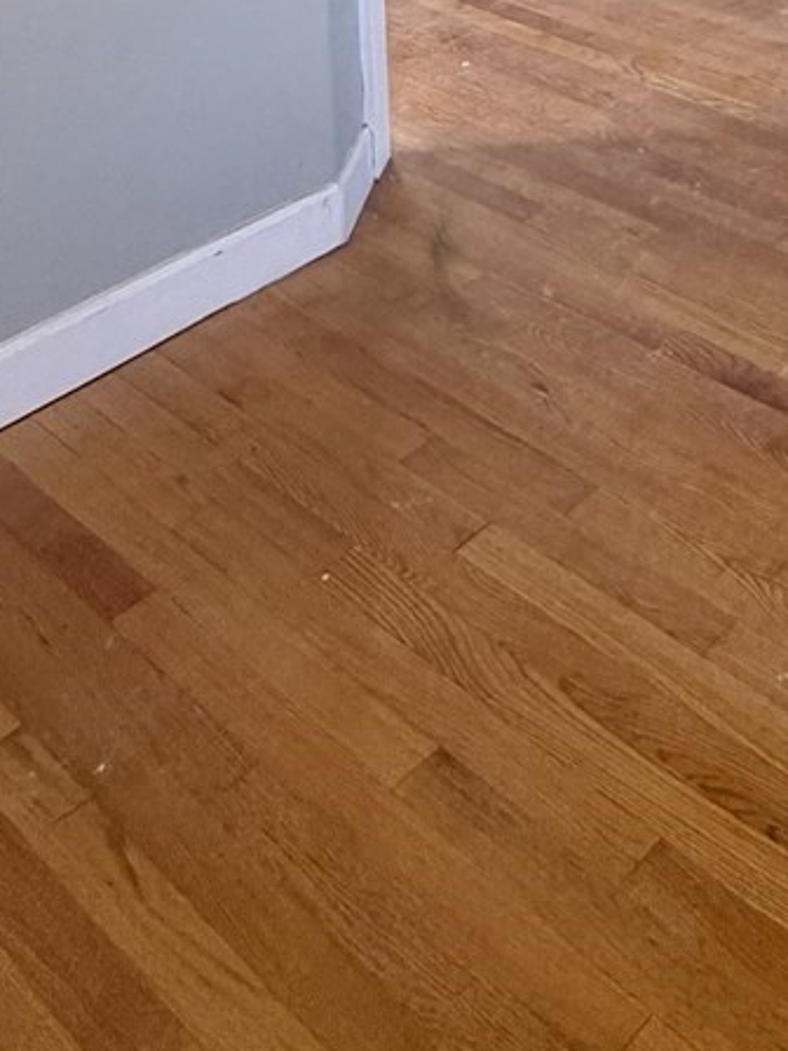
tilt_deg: -2.5
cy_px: -547
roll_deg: +1.4
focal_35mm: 48
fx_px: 1457
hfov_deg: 26.7
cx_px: 959
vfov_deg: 27.1
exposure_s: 1/60
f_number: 2.2
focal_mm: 2.22
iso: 250
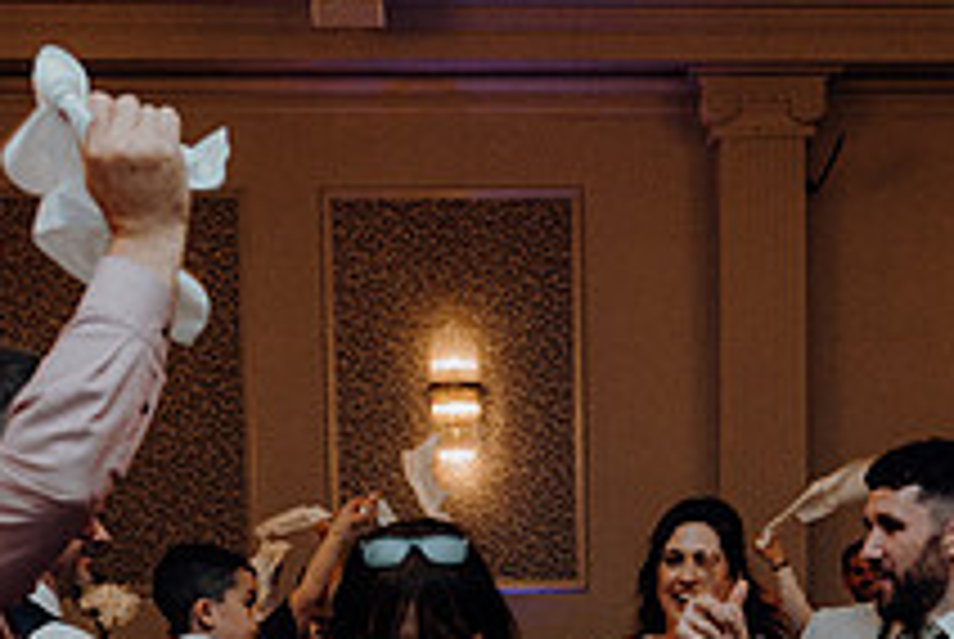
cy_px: 853
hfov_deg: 24.5
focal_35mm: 82
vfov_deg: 15.8
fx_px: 2176
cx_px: 680
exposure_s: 1/160
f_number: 3.5
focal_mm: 30
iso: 2500
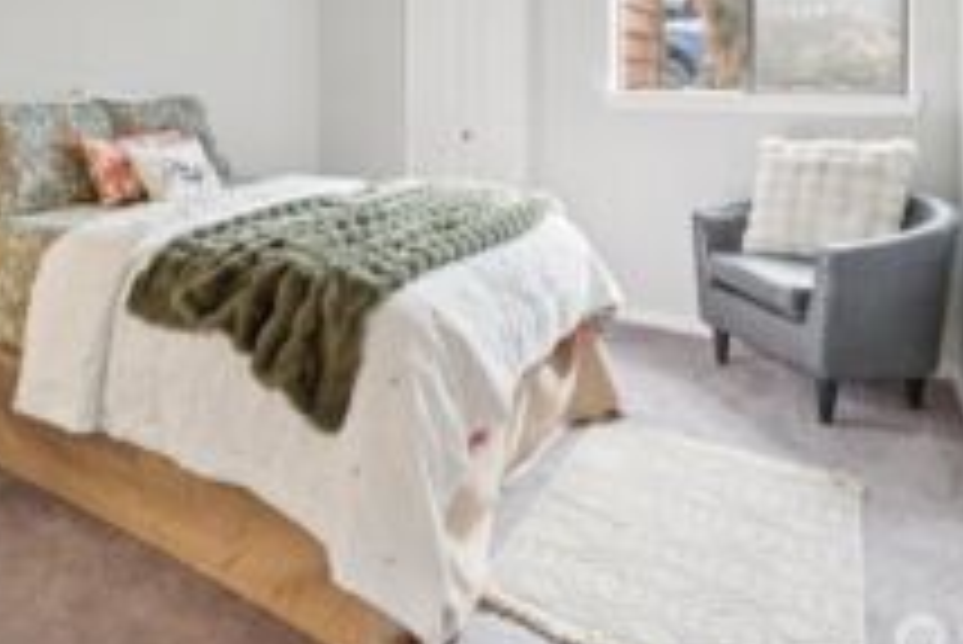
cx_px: 252
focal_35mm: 28
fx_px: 749
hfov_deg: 62.1
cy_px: 79
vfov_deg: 43.0
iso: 1600
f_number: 9
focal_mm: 10
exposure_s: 1/30
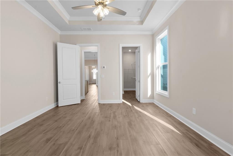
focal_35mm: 16
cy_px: 78
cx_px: 116
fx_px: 104
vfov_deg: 73.8
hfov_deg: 96.7
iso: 200
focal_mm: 16
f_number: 8
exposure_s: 1/8
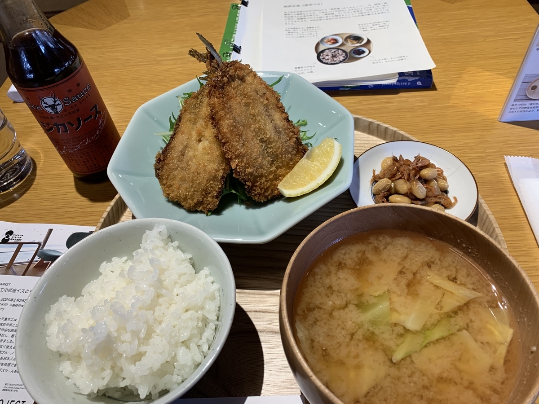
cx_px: 270
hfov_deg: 67.3
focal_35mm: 26
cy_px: 202
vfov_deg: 53.1
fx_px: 405
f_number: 1.8
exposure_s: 1/104
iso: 100
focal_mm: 4.25
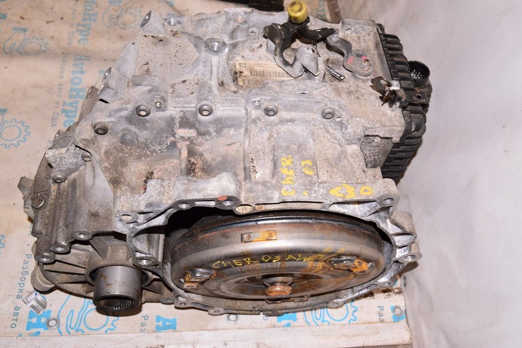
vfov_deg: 37.4
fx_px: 515
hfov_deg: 53.7
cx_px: 256
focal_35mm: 36
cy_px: 170
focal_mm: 23
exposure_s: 1/100
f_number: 8
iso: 1600
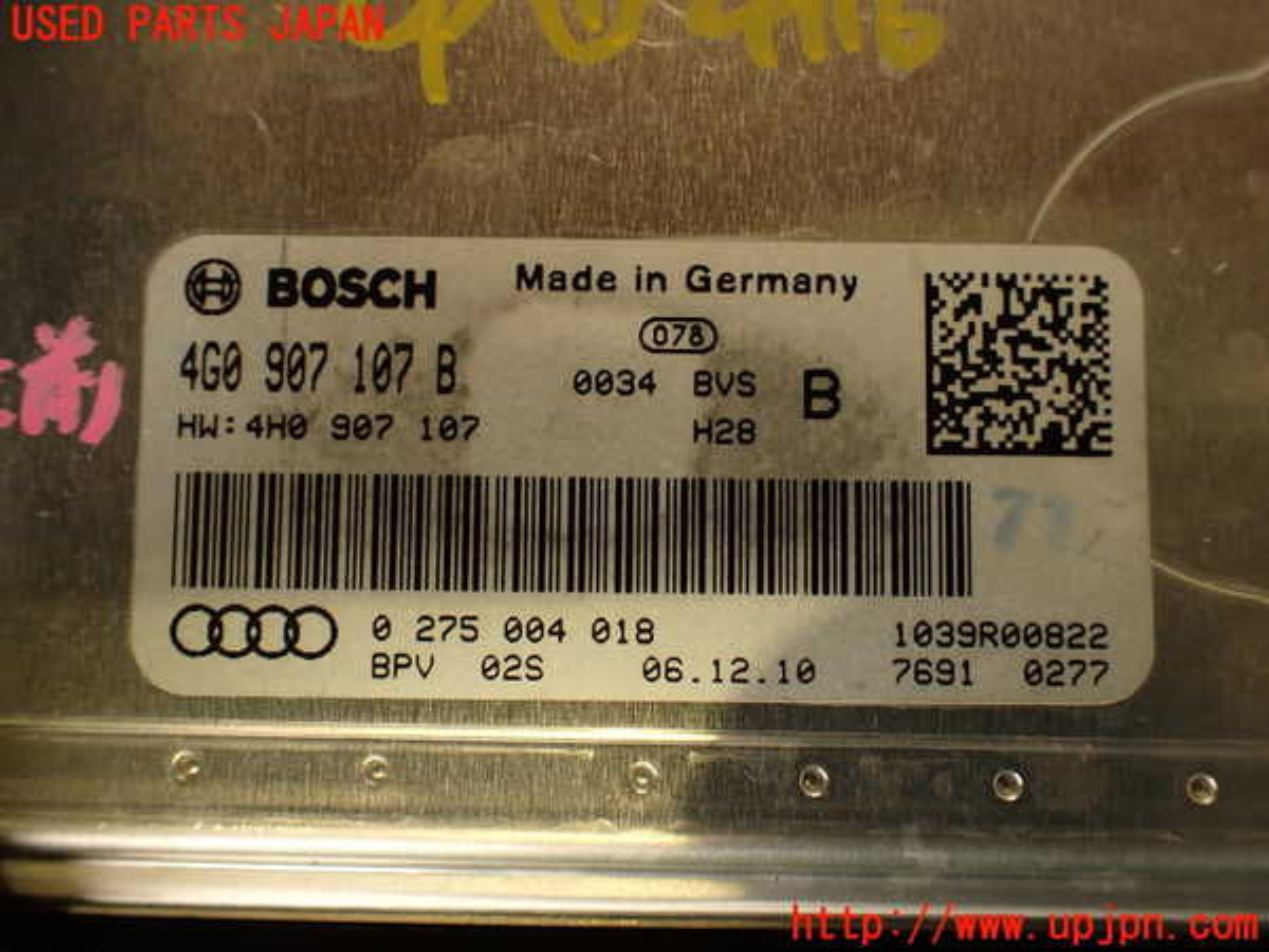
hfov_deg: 56.8
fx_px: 1173
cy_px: 476
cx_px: 634
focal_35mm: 32
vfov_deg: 44.2
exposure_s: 1/60
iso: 160
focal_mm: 5.79
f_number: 2.4
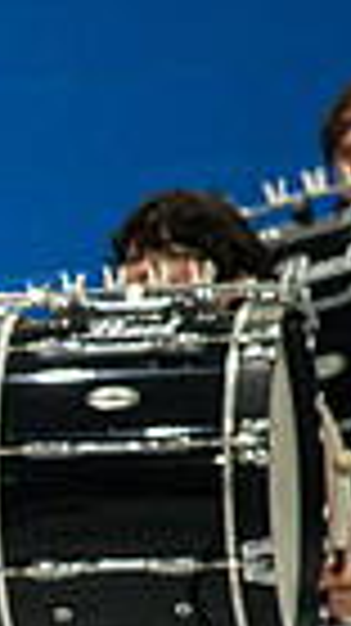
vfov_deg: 2.5
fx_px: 14488
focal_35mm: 874
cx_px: -932
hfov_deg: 1.4
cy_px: 642
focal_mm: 200
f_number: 4
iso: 2500
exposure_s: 1/500
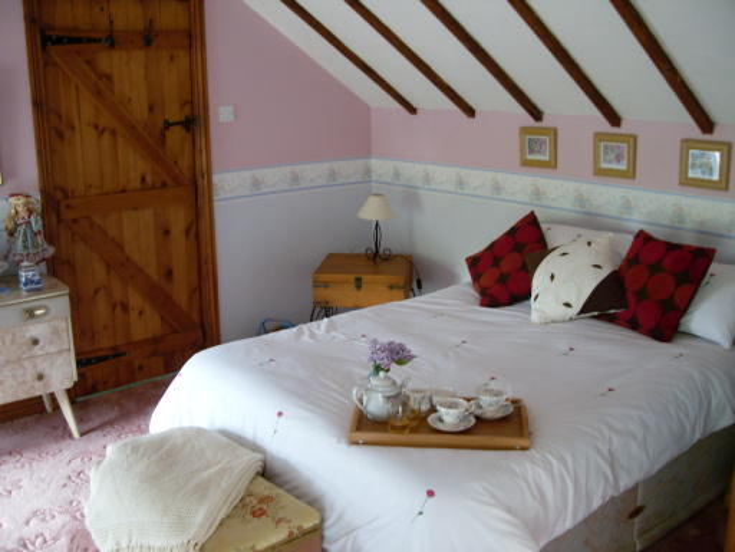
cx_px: 368
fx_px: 786
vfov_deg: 38.7
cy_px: 276
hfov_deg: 50.1
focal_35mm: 37
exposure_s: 1/8
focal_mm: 6.3
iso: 100
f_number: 2.8
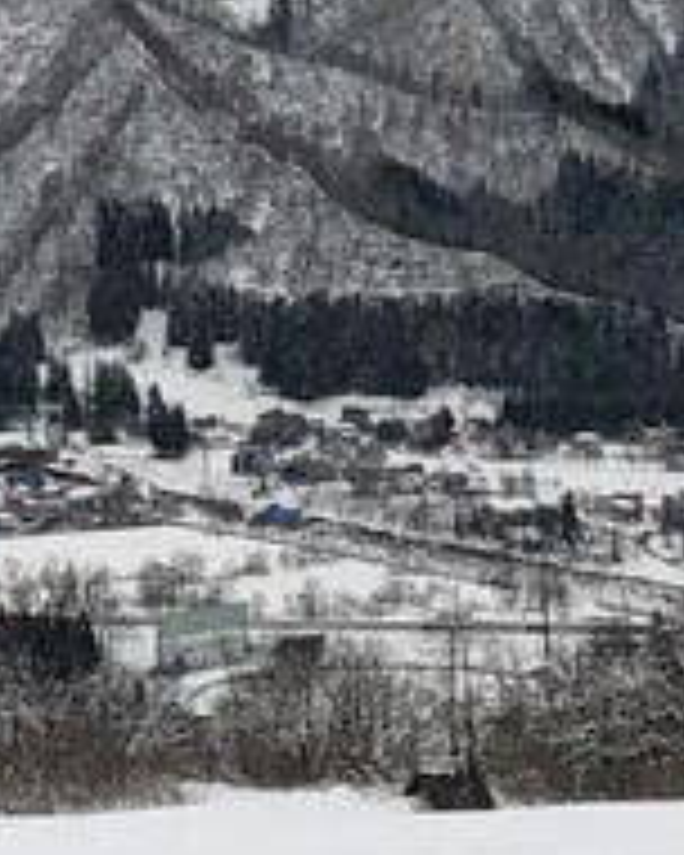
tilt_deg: +8.0
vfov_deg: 10.5
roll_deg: +1.0
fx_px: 4378
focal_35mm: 173
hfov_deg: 8.9
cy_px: -693
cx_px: -18
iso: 20
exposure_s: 1/4808
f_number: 1.8
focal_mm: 3.99
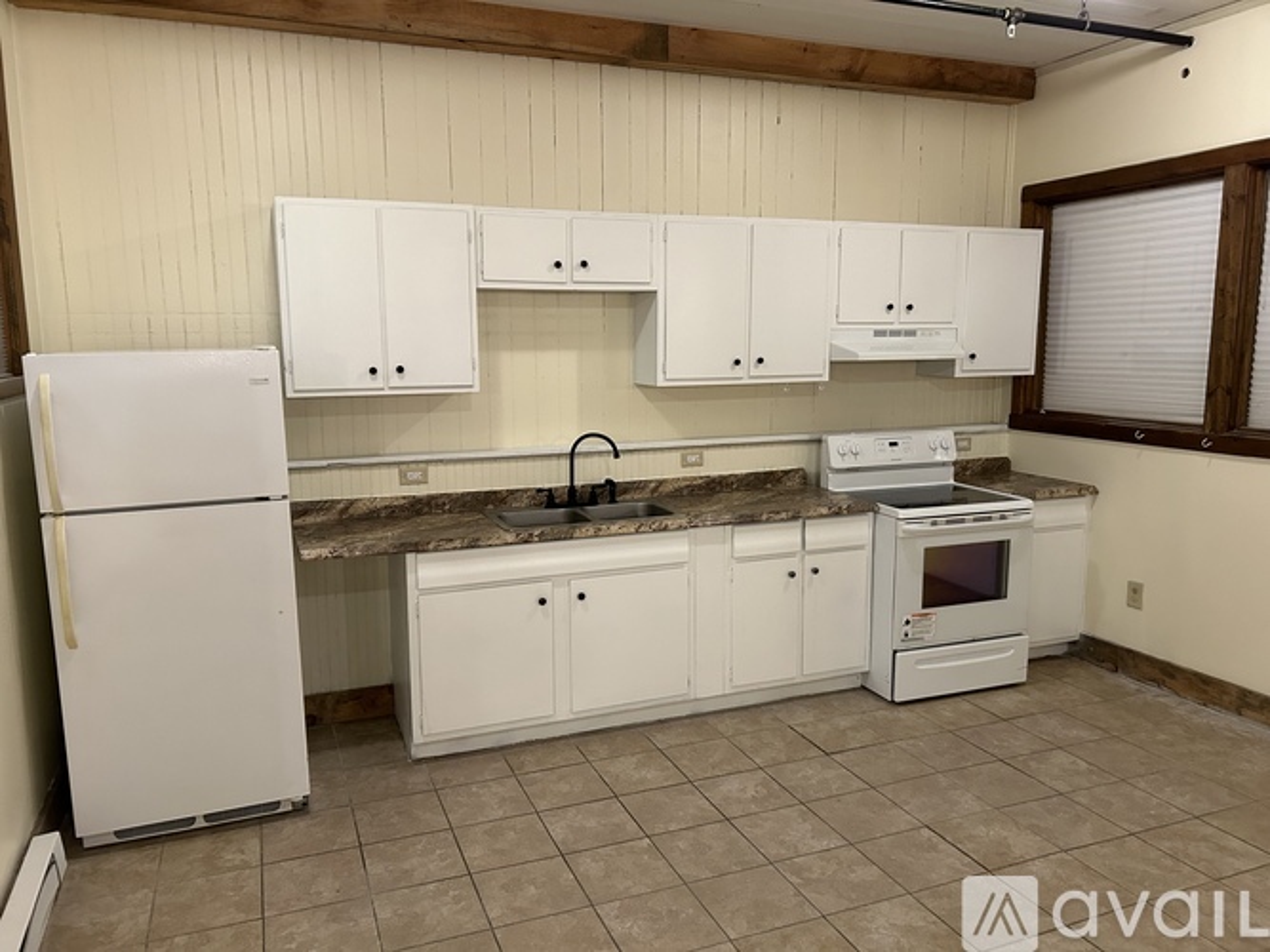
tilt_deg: -7.7
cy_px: 476
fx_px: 954
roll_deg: +1.2
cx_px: 635
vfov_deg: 53.0
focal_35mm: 26
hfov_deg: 67.3
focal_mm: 5.7
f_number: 1.5
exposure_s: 1/60
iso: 320
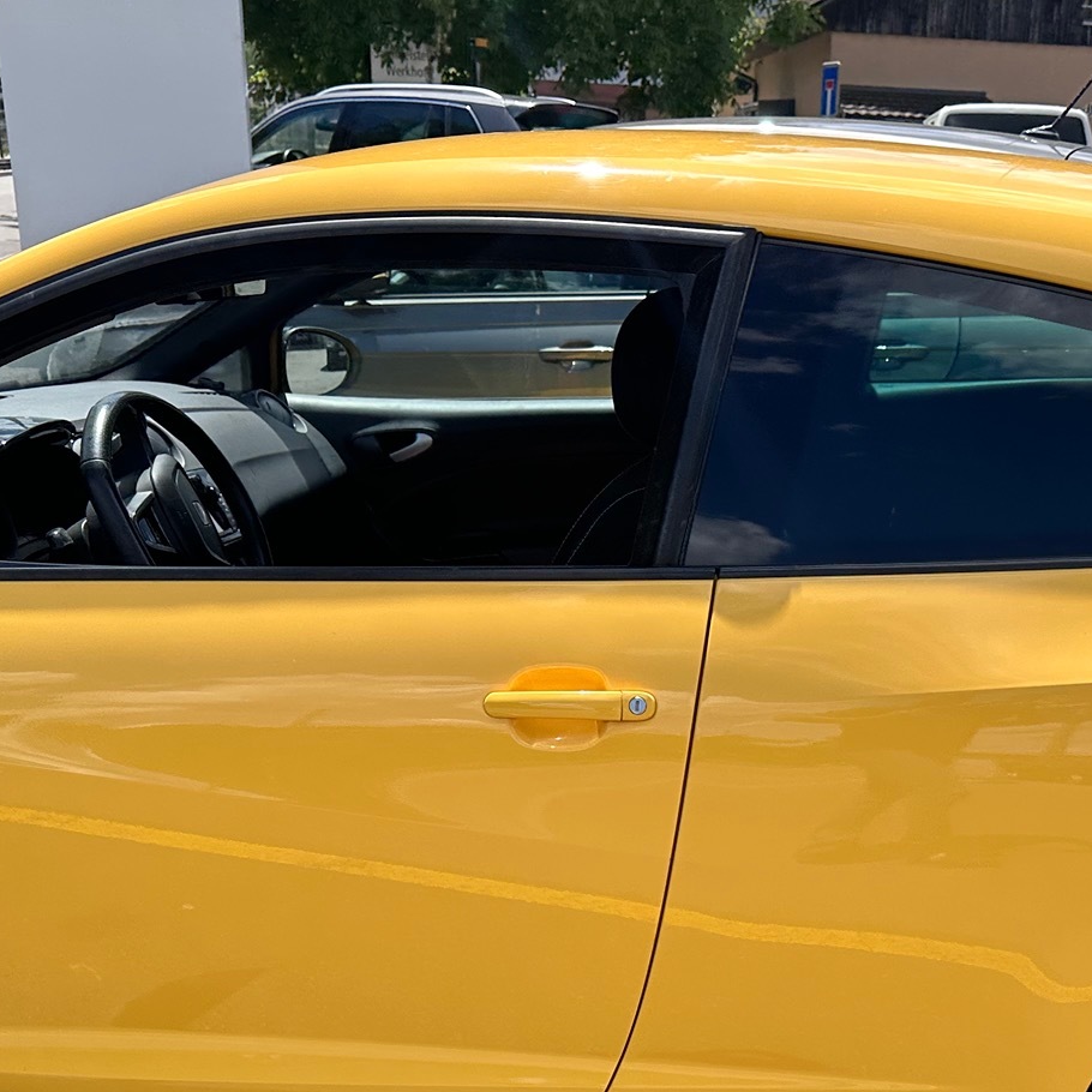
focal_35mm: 47
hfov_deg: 35.5
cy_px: 906
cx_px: 778
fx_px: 1677
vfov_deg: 34.7
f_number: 1.78
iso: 80
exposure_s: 1/2660
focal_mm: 6.86
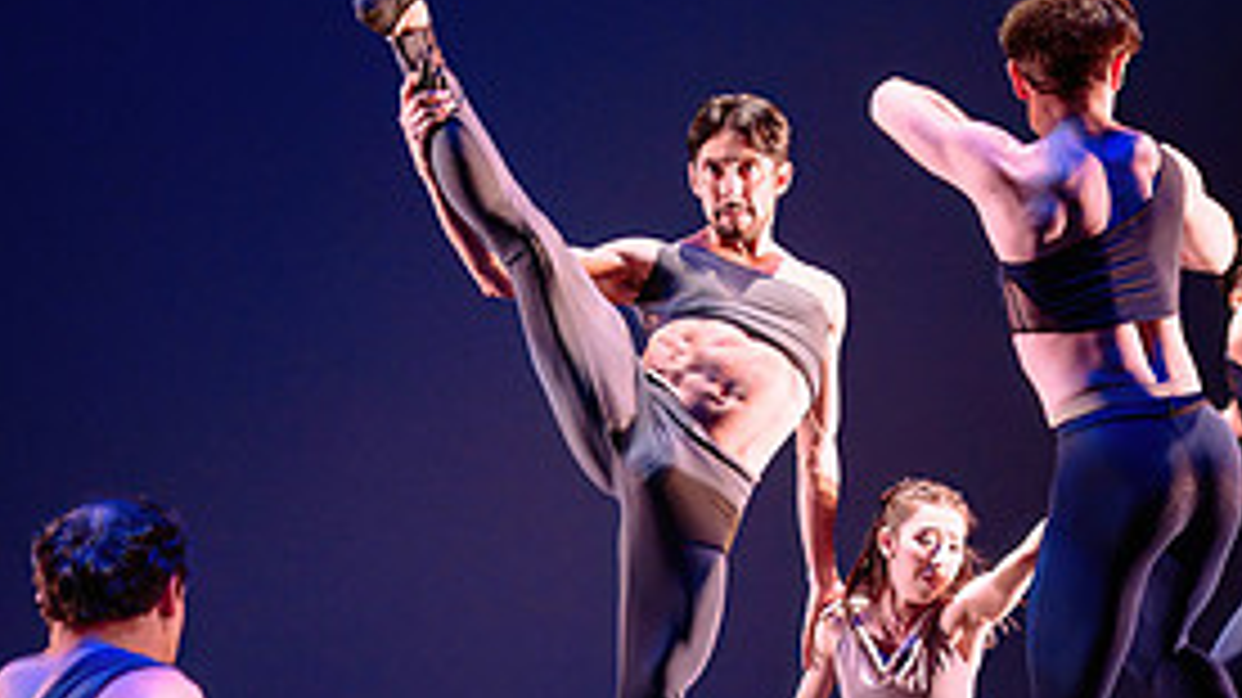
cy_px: 609
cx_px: 858
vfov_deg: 18.5
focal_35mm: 64
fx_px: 2107
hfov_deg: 32.5
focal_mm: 24
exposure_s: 1/320
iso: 1000
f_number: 1.4
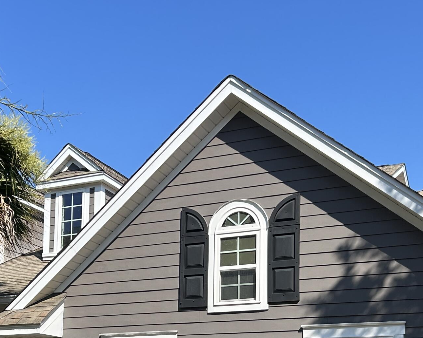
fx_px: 739
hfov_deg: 31.9
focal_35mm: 59
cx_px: 170
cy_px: 325
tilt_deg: +5.8
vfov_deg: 24.8
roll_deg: -0.9
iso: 50
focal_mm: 5.7
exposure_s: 1/2695
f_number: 1.5
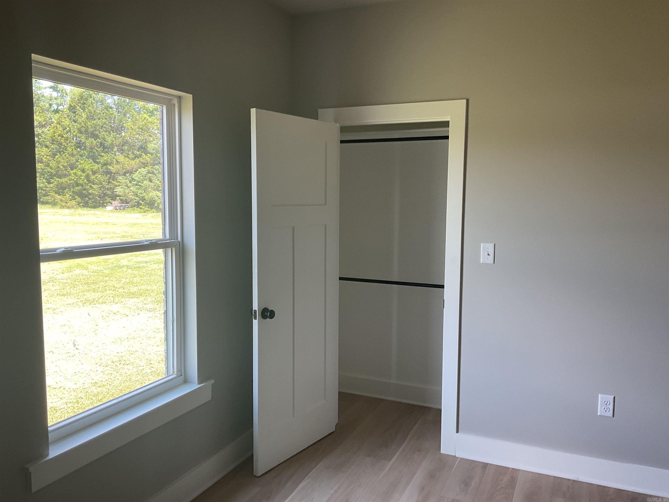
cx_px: 334
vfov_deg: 48.2
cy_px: 251
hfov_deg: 61.7
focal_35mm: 29
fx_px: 560
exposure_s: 1/120
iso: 64
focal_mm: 3
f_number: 1.8
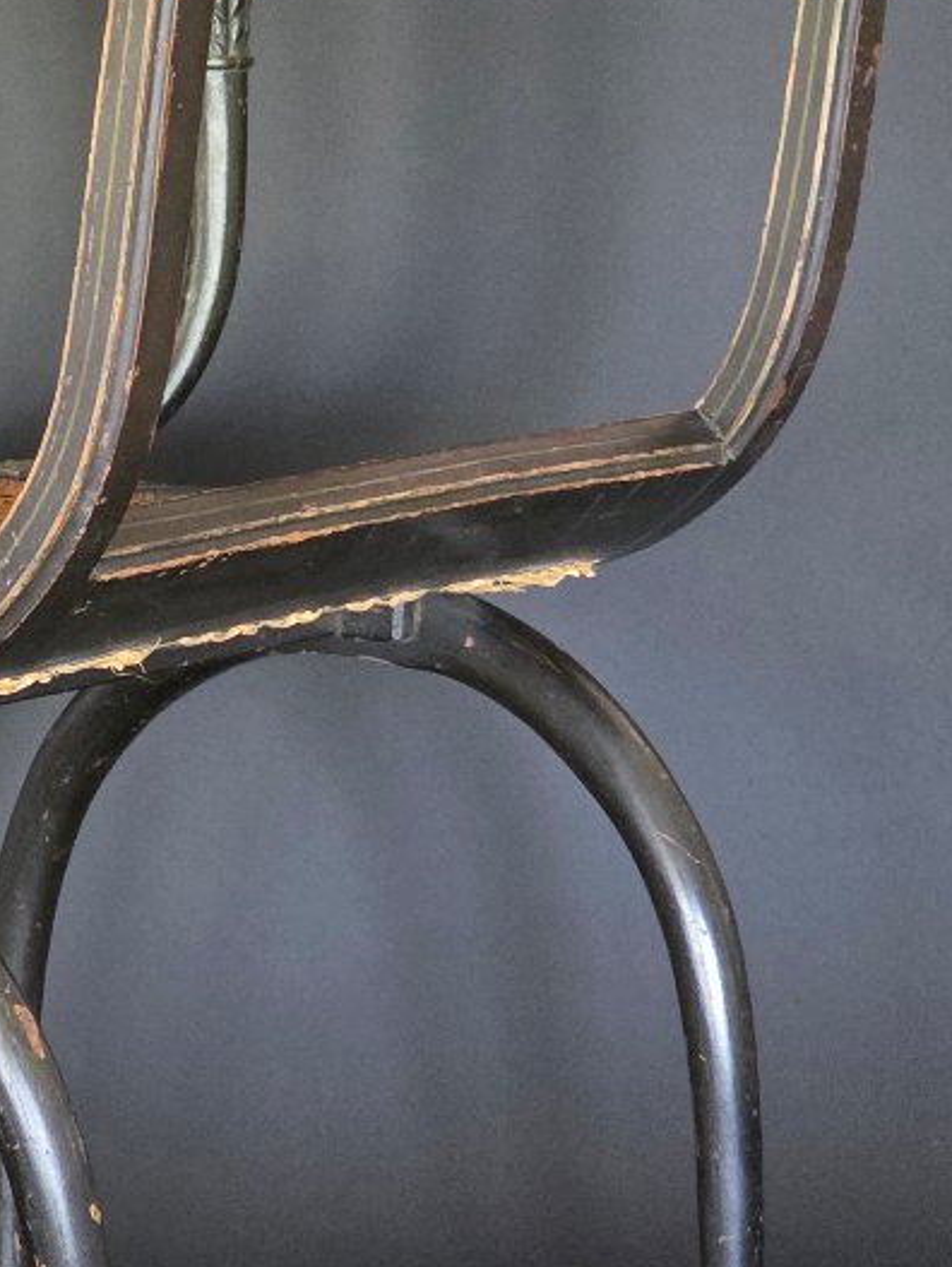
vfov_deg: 12.6
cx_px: 0
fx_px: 5750
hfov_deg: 9.4
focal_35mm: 157
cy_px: 560
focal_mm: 7.9
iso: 1600
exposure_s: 1/33.3
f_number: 2.4
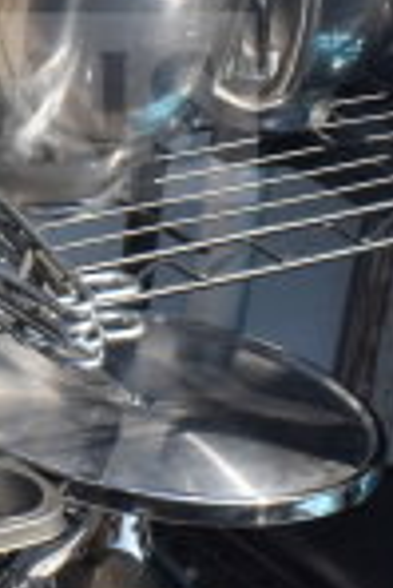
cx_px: -191
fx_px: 2728
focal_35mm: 167
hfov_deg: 8.1
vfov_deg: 12.0
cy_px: -113
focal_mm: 18
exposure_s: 1/320
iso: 200
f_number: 9
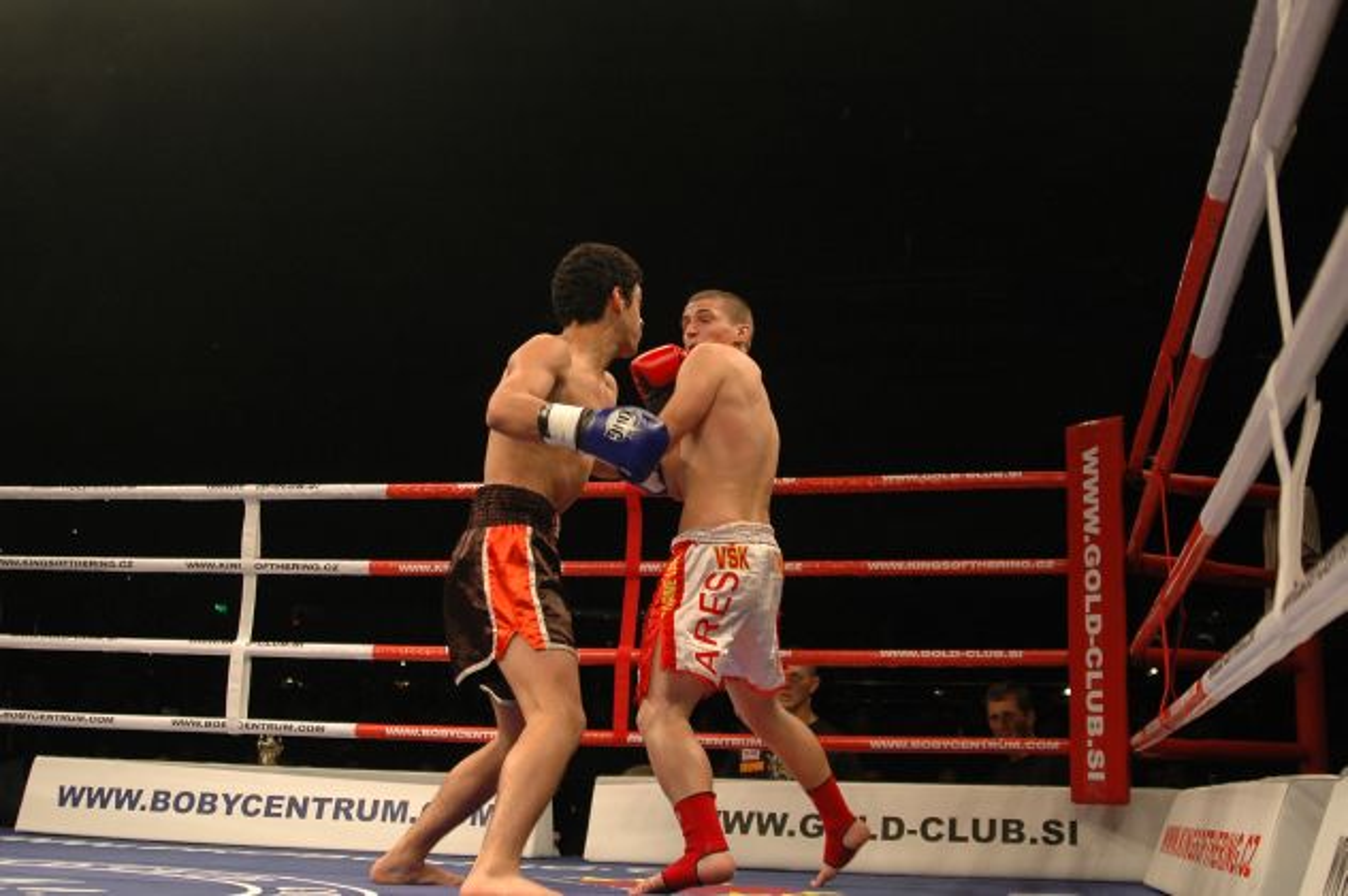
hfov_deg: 46.4
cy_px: 448
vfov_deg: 31.8
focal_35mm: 42
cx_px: 674
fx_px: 1571
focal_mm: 28
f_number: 2.8
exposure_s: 1/500
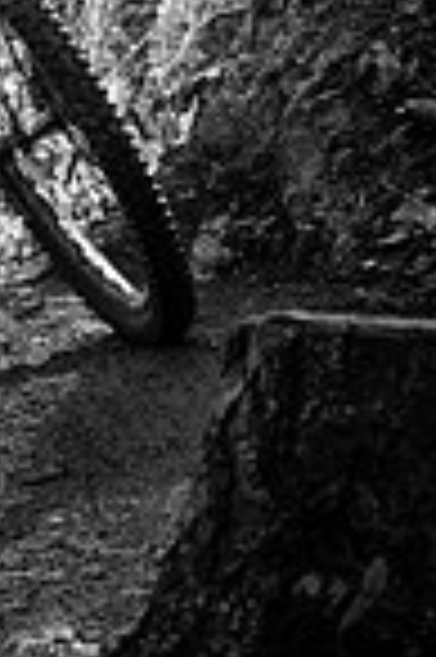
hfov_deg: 2.4
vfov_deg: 3.6
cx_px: -103
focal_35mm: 565
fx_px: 10288
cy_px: -256
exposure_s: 1/1000
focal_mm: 122
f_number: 5.6
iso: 500
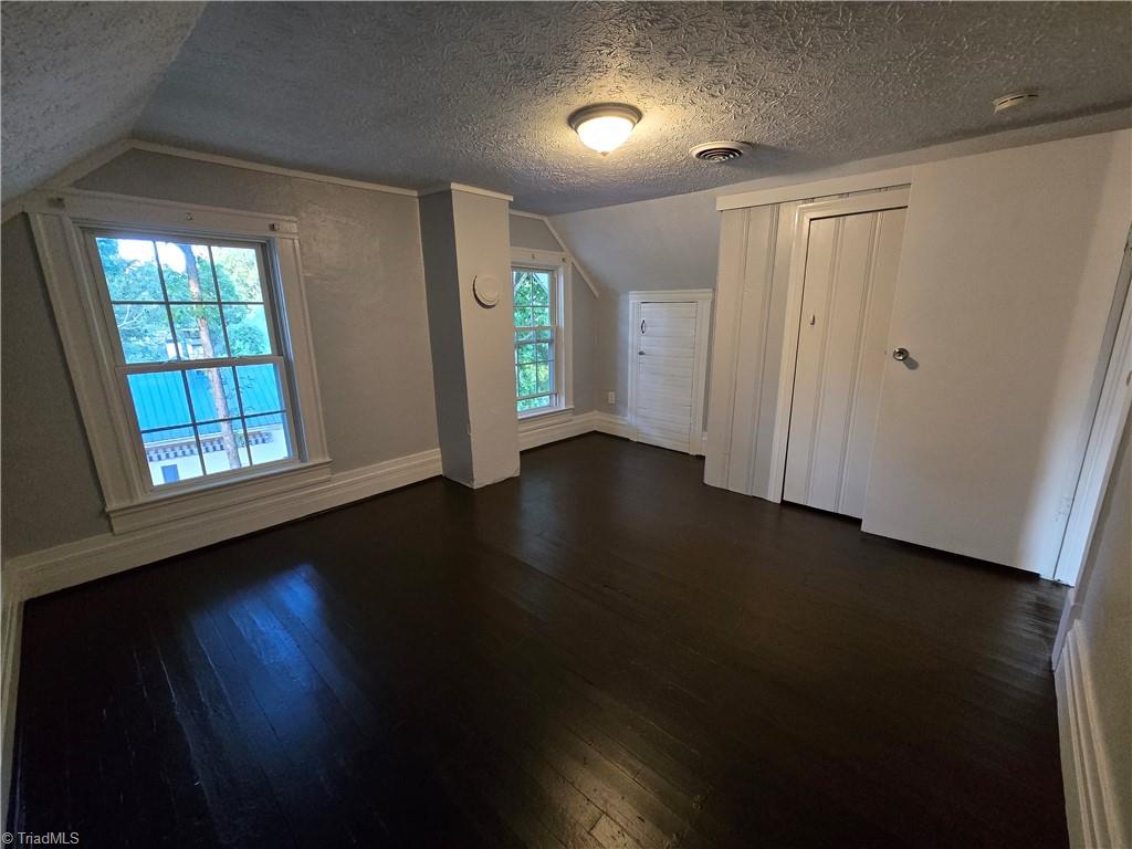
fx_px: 425
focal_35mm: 13
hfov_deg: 106.2
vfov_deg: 89.9
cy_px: 424
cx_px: 566
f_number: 2.2
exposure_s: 1/60
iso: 1000
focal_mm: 2.2
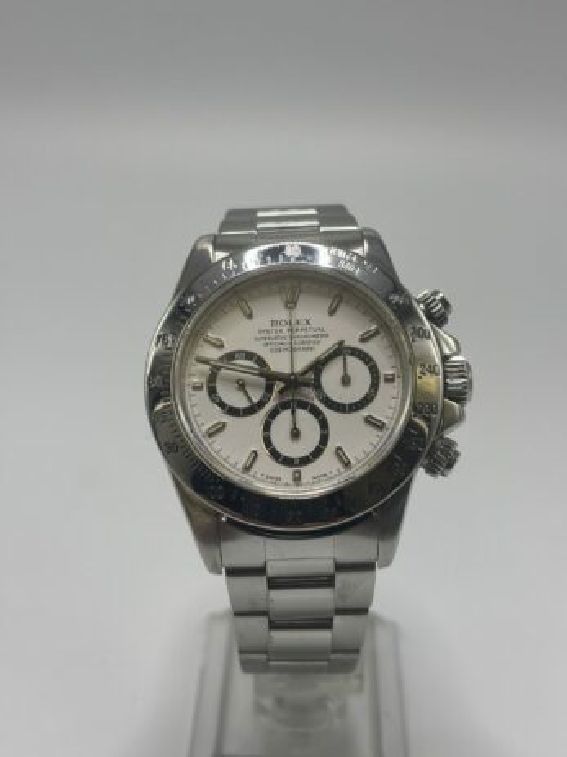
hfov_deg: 28.0
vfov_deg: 36.8
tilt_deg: -24.8
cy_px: 378
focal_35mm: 52
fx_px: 1136
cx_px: 284
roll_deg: -1.3
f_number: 1.6
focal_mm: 5.96
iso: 25
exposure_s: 1/121
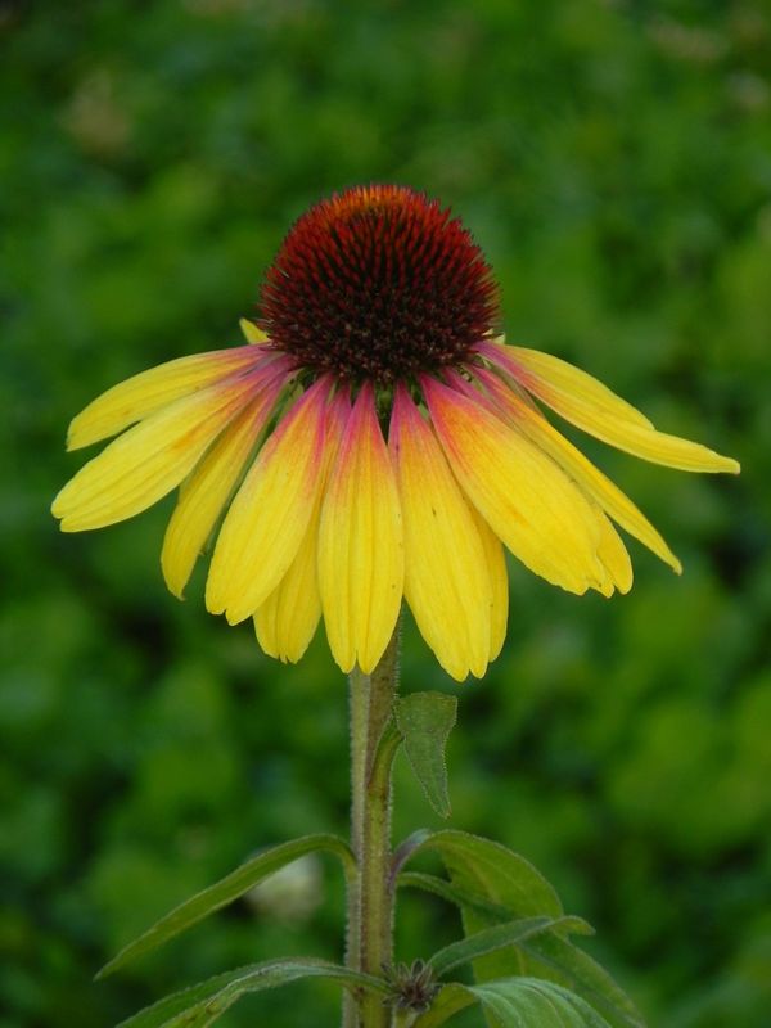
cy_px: 514
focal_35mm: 377
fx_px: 11196
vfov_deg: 5.3
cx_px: 386
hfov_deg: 3.9
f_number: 5
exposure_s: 1/125
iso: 160
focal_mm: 67.2
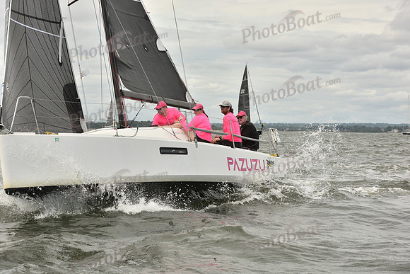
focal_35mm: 110
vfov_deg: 12.5
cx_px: 205
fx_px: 1253
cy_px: 137
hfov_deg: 18.6
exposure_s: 1/800
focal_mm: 110
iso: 250
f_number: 9
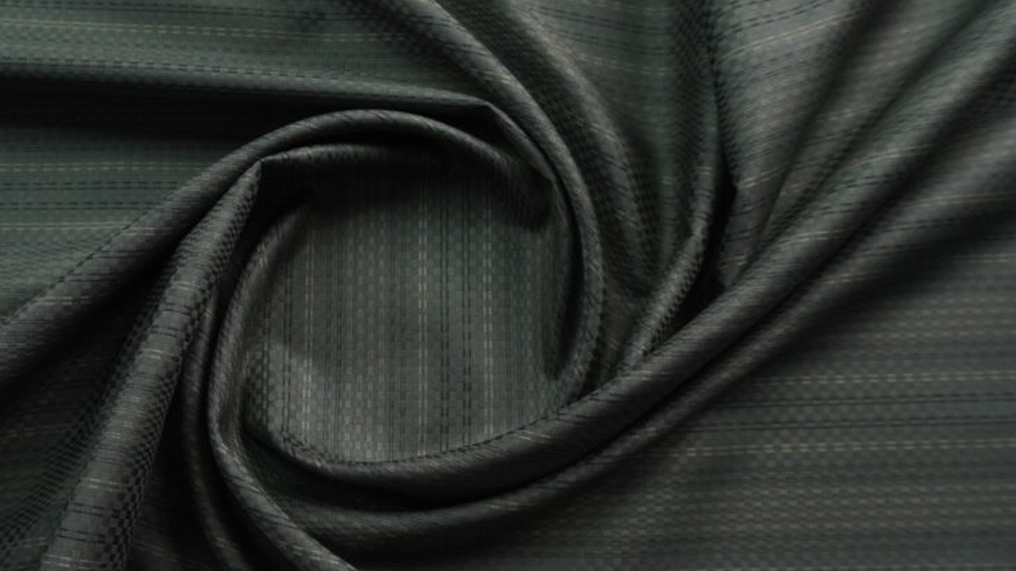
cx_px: 366
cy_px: 294
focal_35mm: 35
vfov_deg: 33.7
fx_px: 943
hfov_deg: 55.8
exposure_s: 1/250
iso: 1000
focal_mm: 16
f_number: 5.6
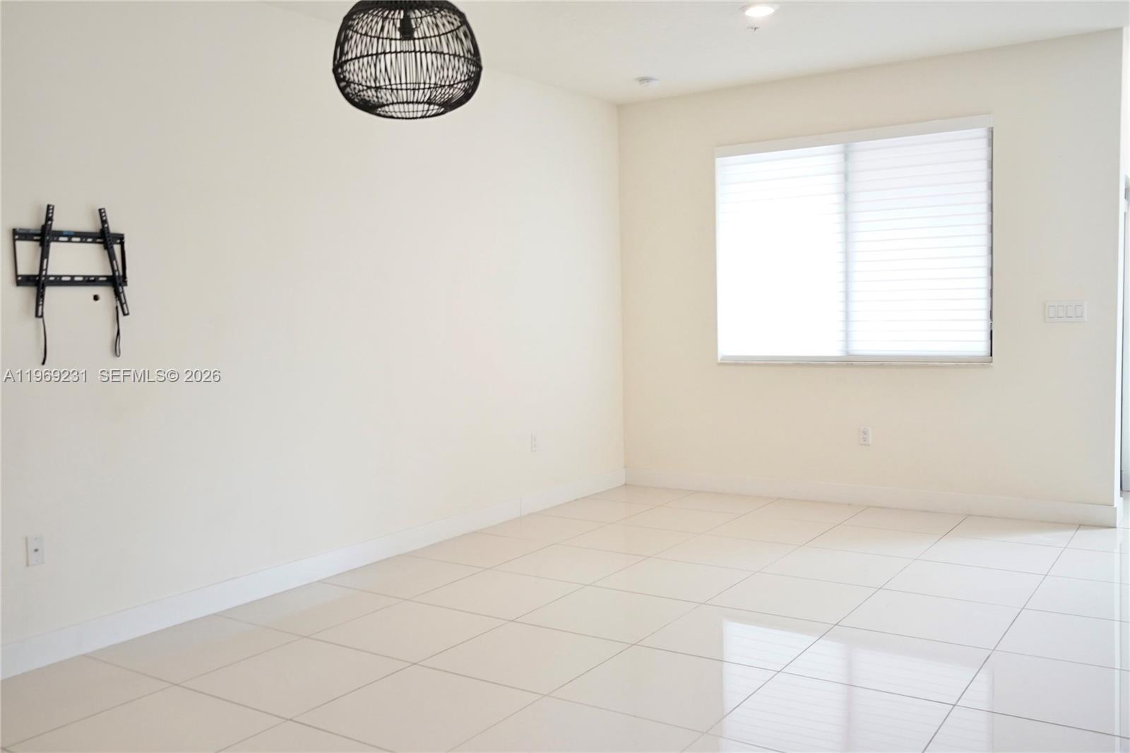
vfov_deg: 42.3
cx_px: 565
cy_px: 376
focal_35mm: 31
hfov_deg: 60.3
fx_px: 973
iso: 1000
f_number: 4
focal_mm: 21
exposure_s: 1/60
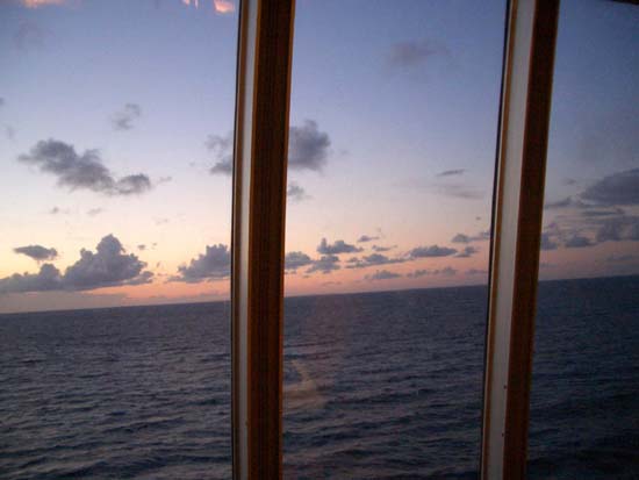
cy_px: 240
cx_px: 320
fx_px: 646
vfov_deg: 40.7
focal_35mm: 35
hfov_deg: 52.6
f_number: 2.6
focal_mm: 5.8
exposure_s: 1/80
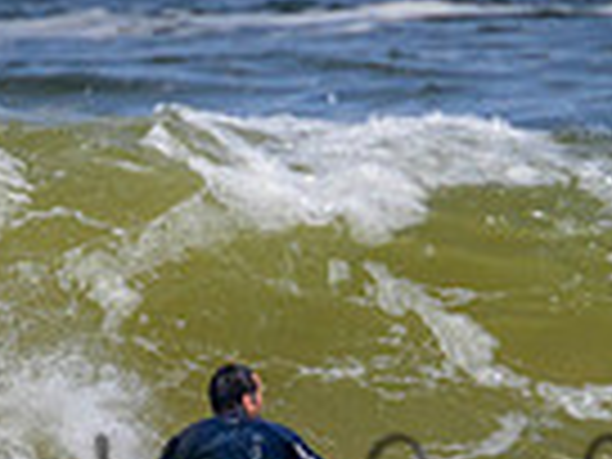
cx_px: 558
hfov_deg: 0.6
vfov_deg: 0.5
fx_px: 57848
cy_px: 466
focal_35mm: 3272
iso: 450
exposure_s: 1/2000
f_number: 11
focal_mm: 800
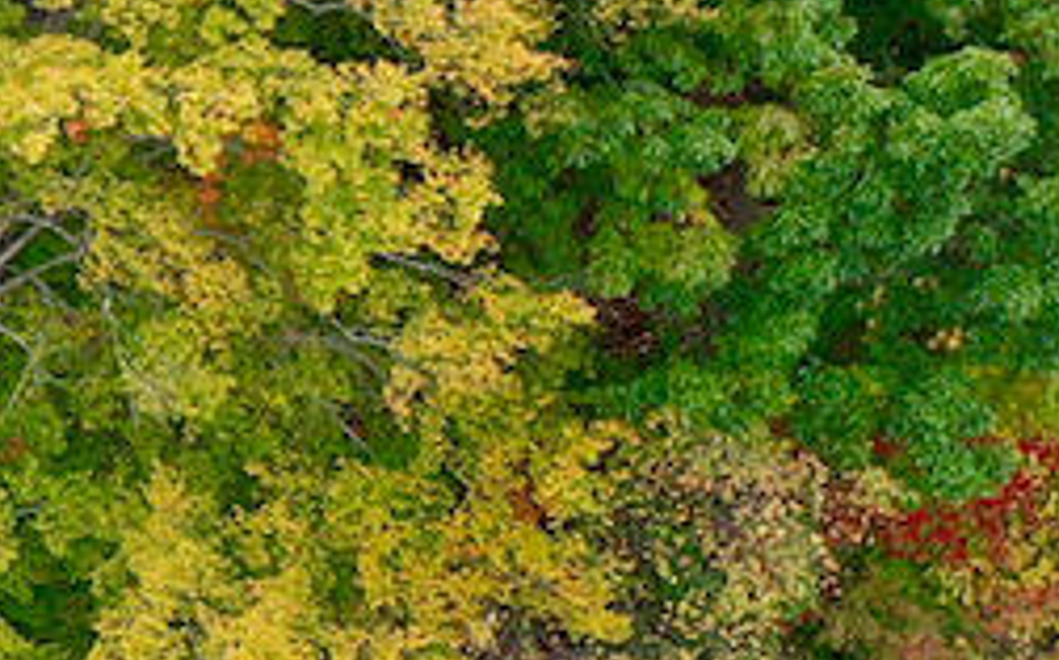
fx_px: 4181
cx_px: -908
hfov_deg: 12.9
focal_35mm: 145
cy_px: 315
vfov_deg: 9.0
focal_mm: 10.26
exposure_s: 1/30
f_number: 2.8
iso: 200
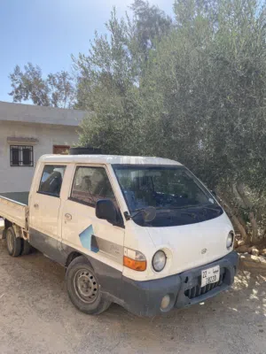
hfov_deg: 53.1
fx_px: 266
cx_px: 133
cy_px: 177
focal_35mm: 26
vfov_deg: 67.3
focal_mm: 4.25
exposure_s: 1/1504
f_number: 1.8
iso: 32
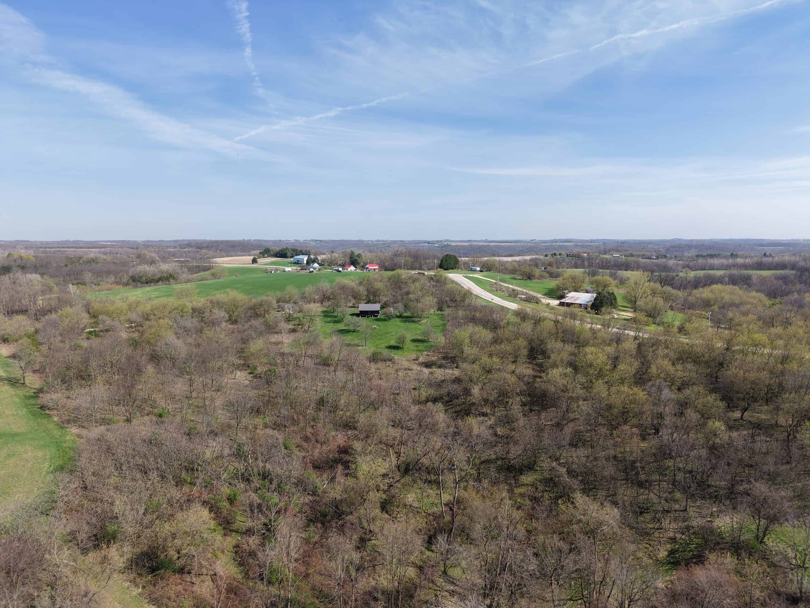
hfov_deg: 71.6
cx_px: 405
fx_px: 562
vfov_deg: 56.8
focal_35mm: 24
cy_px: 304
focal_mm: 8.67
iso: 170
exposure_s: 1/3200
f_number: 1.8
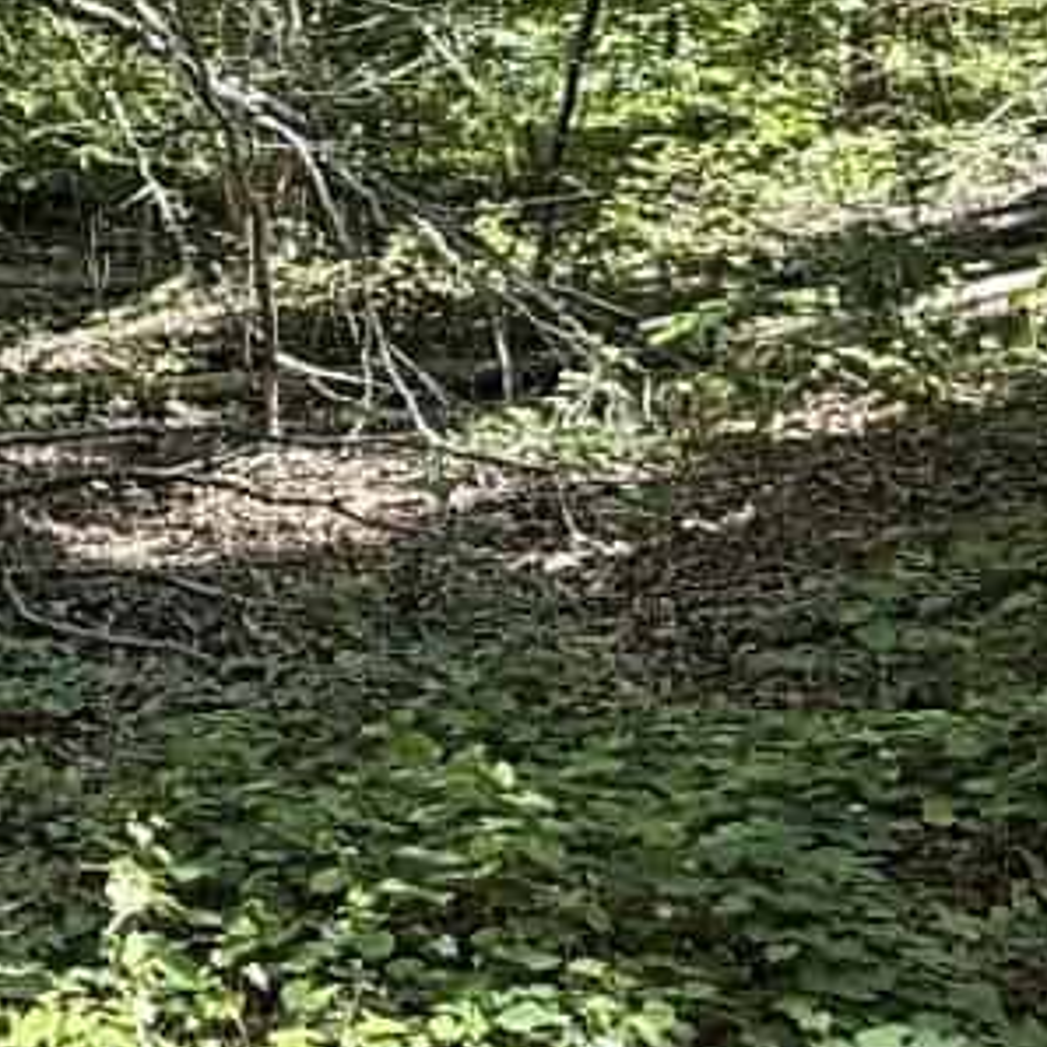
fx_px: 2909
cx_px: -285
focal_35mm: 85
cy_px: -21
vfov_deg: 19.7
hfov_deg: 19.0
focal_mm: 2.2
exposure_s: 1/214
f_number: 2.2
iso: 50
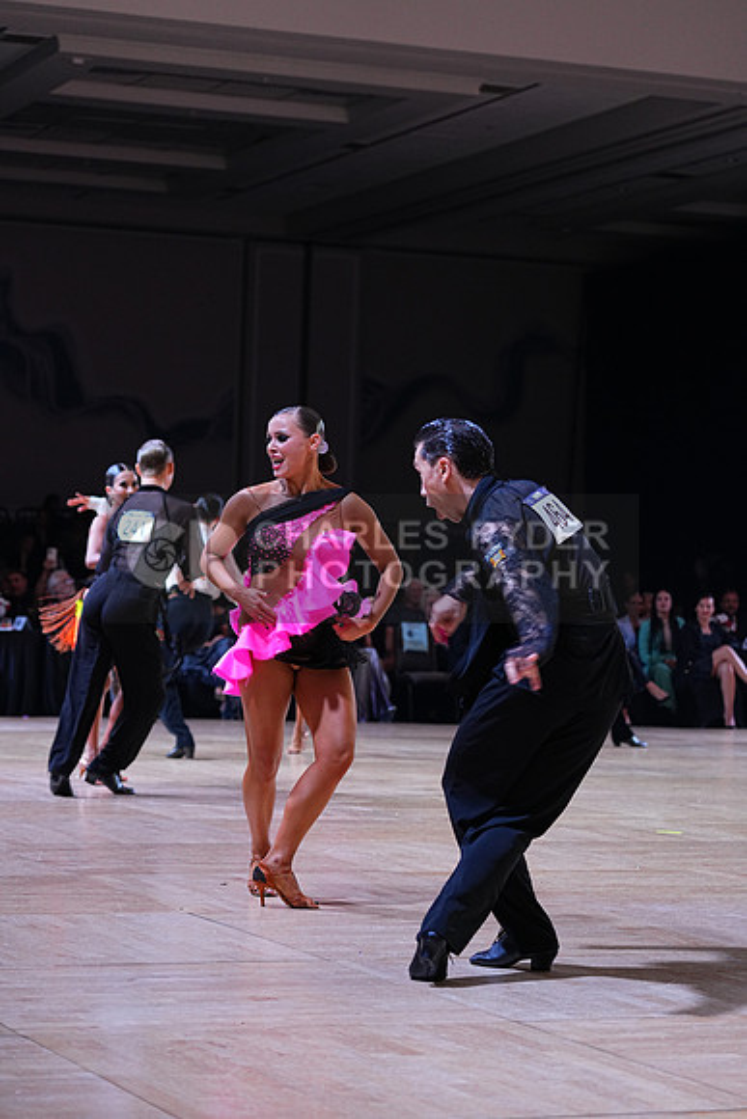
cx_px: 374
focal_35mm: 86
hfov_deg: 15.9
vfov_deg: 23.6
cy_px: 560
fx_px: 2675
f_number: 4
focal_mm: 86
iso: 1250
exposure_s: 1/400
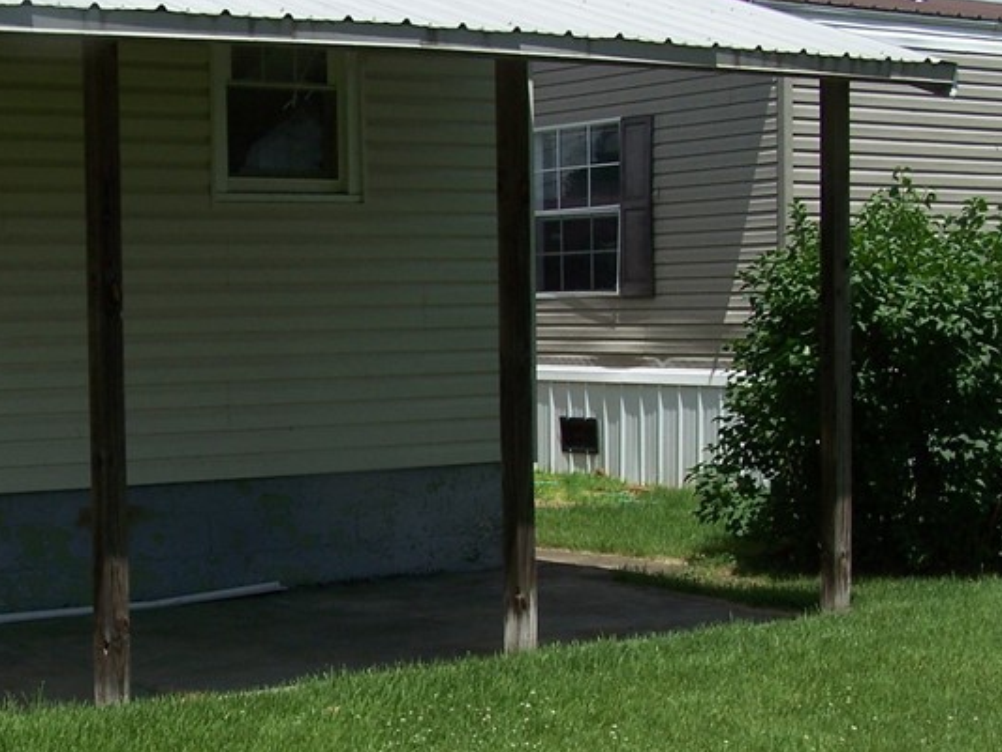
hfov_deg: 26.4
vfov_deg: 20.1
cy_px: 496
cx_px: 290
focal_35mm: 73
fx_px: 2114
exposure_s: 1/1000
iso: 80
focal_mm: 6.3
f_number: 4
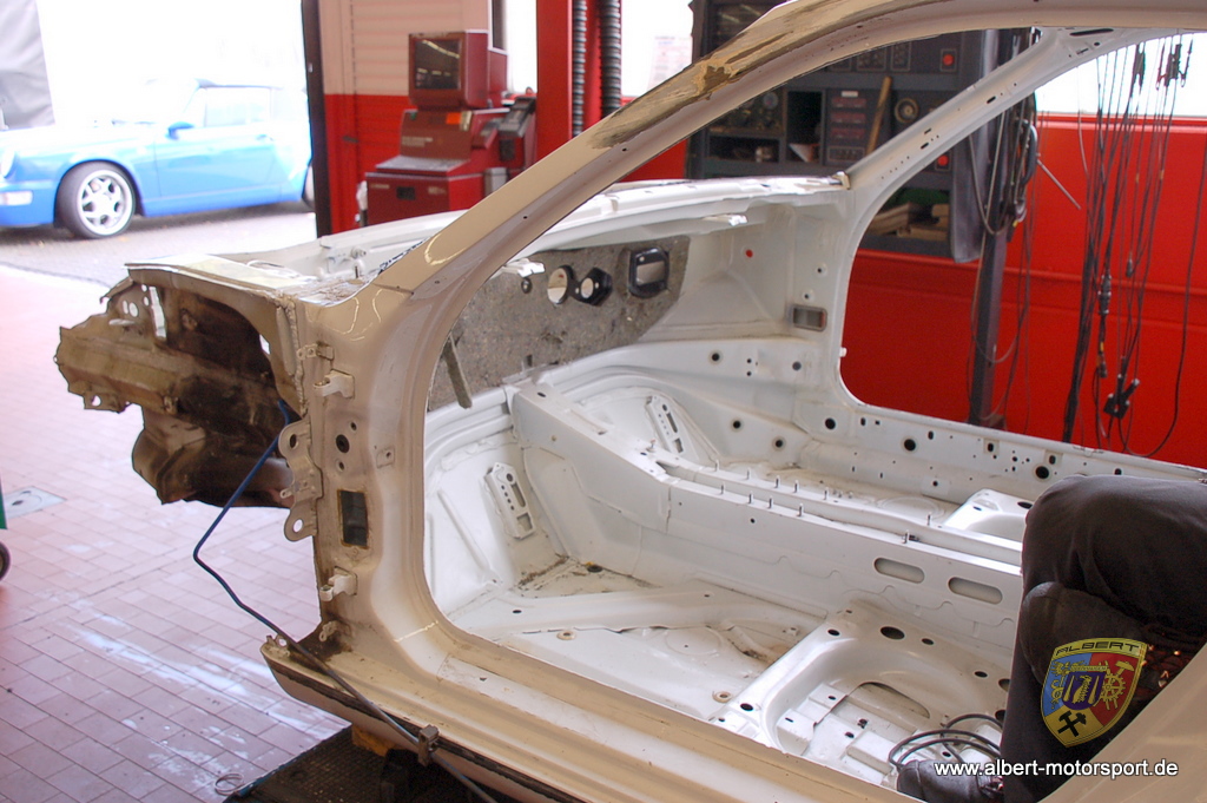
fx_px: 1256
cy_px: 402
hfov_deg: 51.3
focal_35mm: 38
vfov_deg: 35.4
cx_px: 604
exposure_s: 1/100
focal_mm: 25
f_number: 5
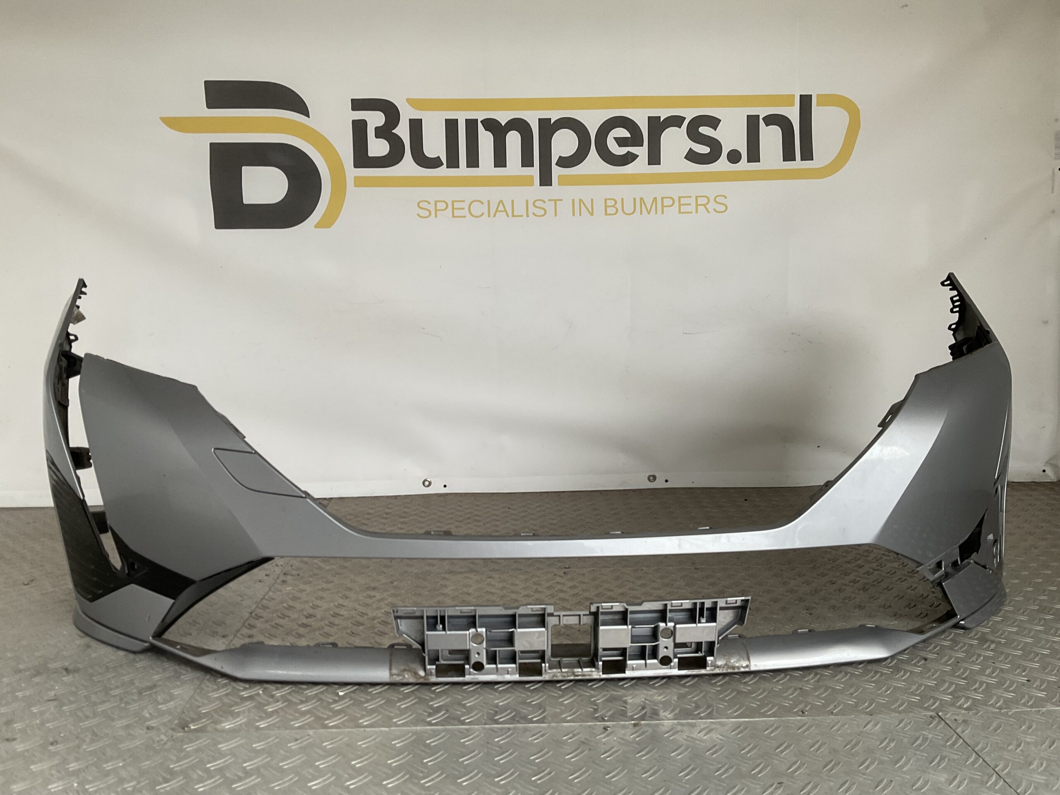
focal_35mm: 29
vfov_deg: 48.2
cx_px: 530
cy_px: 398
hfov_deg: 61.7
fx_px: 888
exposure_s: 1/50
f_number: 1.8
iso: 40
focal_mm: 3
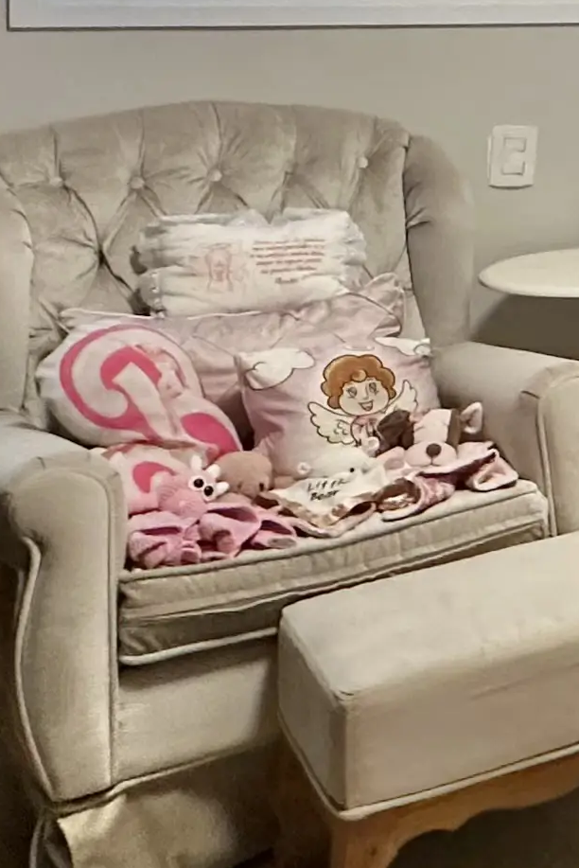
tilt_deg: -1.5
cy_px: 17
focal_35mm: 64
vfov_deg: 29.5
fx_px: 1543
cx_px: 1262
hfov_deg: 15.4
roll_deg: -0.6
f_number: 2.2
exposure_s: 1/120
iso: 320
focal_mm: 2.22
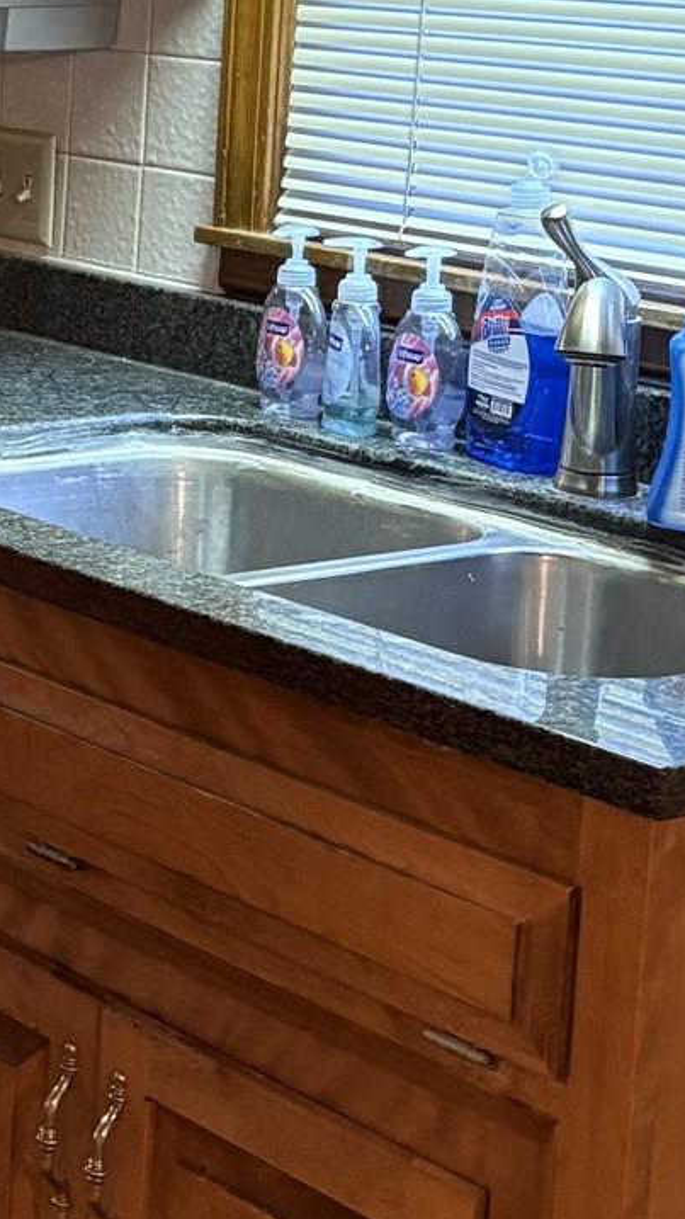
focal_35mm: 91
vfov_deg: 23.1
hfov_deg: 12.4
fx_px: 2940
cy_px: 245
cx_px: -467
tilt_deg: -8.6
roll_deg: -2.4
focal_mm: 5.96
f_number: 1.6
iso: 500
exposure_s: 1/30
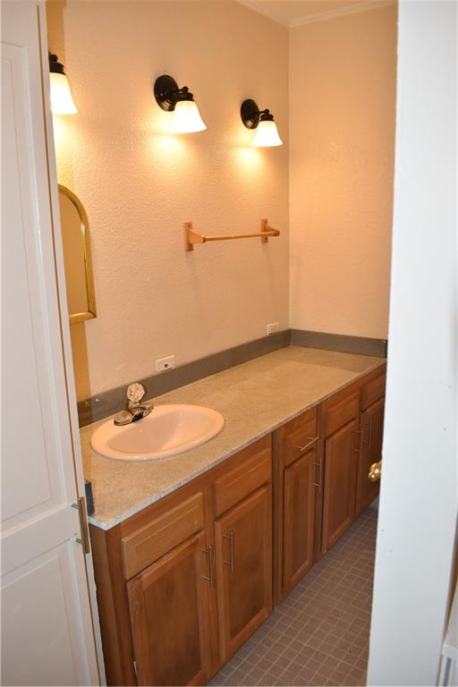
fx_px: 515
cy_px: 344
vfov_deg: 67.4
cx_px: 229
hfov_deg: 47.9
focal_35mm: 27
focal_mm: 18
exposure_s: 1/125
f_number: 5.6
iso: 720
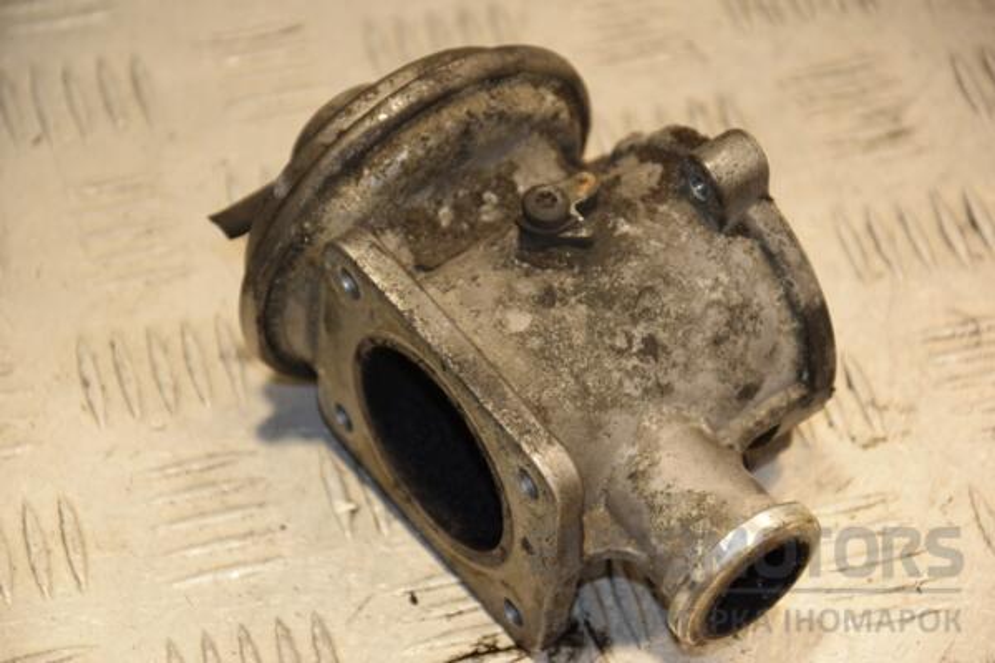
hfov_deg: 13.0
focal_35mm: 158
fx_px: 4353
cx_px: 498
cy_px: 332
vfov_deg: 8.7
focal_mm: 105
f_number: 5.6
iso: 800
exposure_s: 1/160
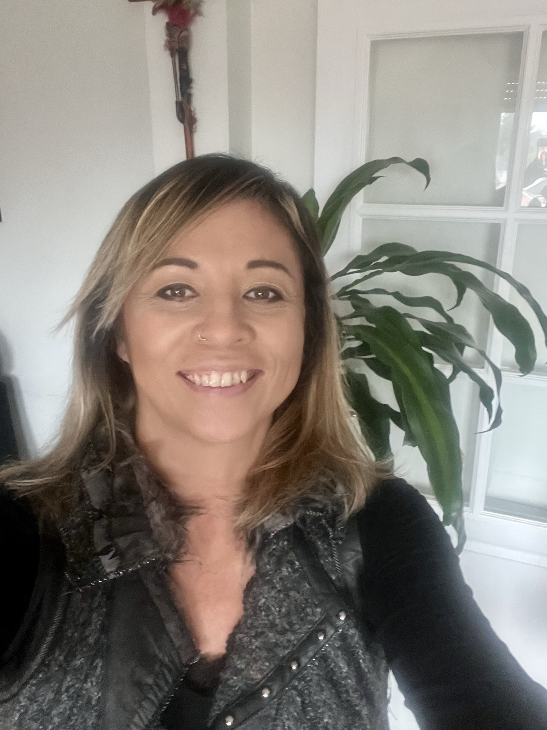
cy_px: 365
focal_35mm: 30
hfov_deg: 46.8
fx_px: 632
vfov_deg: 60.0
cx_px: 274
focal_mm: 2.71
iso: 800
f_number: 2.2
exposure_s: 1/19
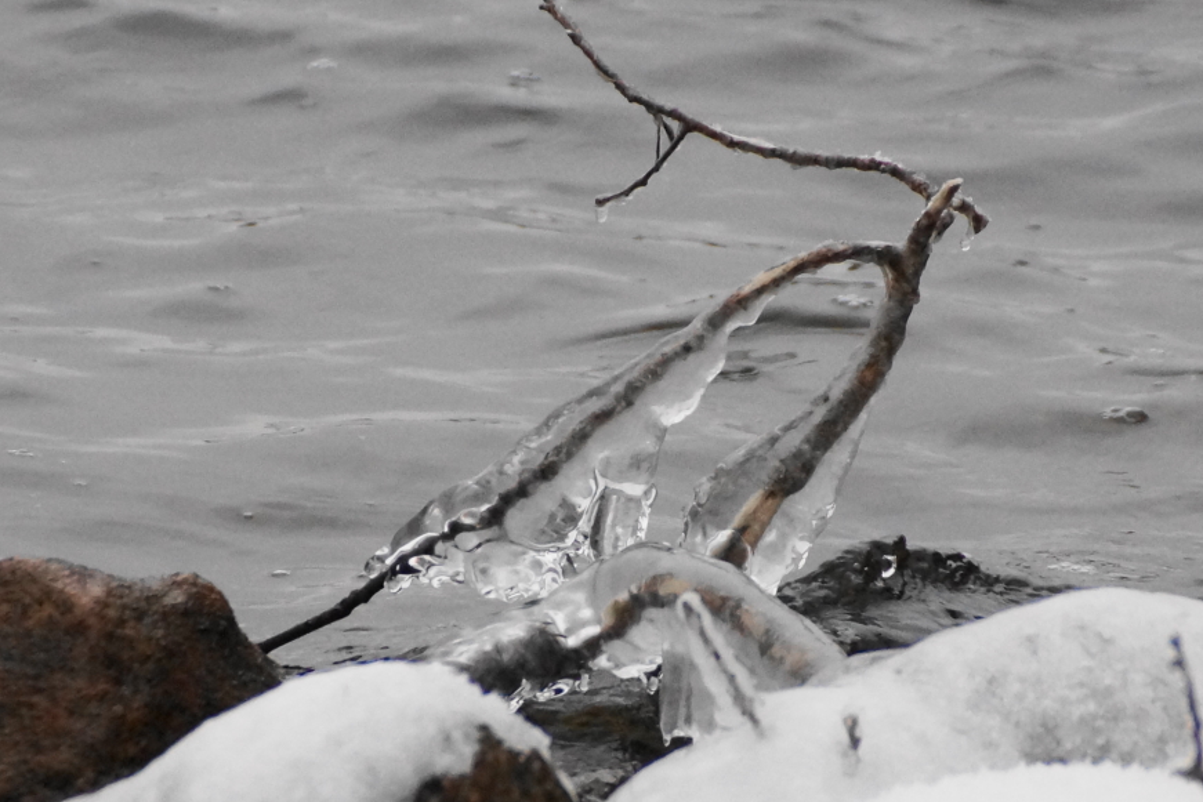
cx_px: 673
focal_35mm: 430
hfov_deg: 4.8
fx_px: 14371
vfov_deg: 3.2
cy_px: 355
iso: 1250
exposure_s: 1/400
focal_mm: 250
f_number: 6.3
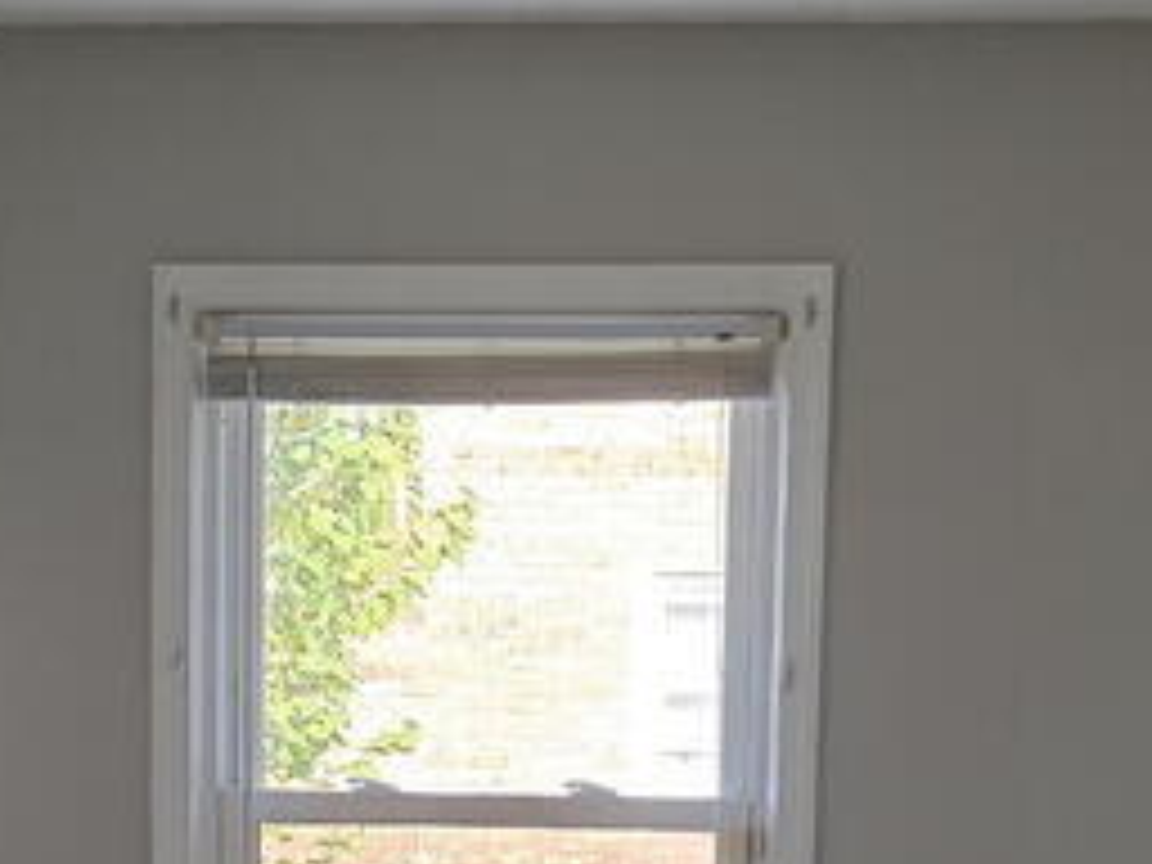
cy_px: 1066
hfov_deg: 21.3
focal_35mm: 92
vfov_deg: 15.4
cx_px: 508
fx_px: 3062
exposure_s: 1/180
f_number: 1.4
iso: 125
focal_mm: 6.5
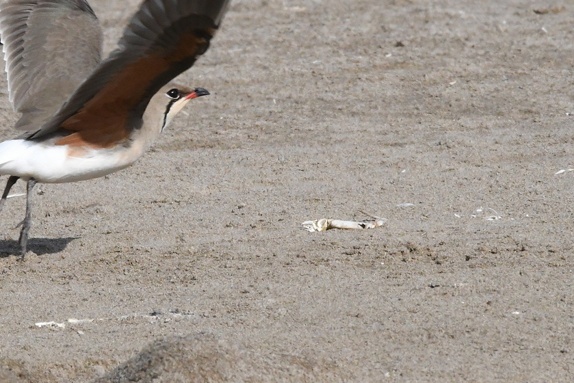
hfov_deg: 1.2
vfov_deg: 0.8
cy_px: 132
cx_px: 98
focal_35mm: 1716
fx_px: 27369
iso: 4000
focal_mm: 600
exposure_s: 1/1600
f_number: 20
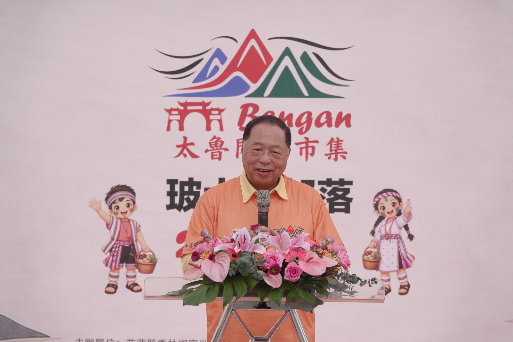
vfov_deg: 7.2
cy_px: 171
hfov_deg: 10.7
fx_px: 2736
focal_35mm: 192
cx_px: 256
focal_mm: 70.27
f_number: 4
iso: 100
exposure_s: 1/200
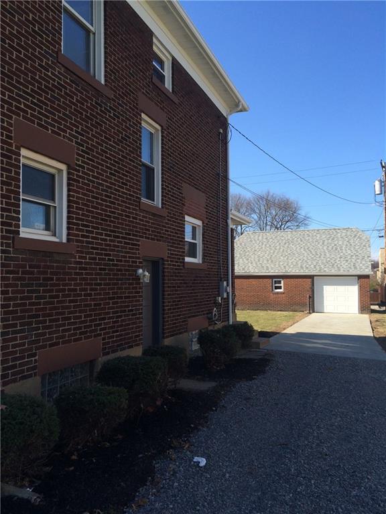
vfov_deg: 61.7
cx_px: 193
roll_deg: -0.2
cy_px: 257
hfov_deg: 48.2
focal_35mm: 29
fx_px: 431
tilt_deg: +2.2
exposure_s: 1/1053
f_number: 2.2
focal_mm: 4.15
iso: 32
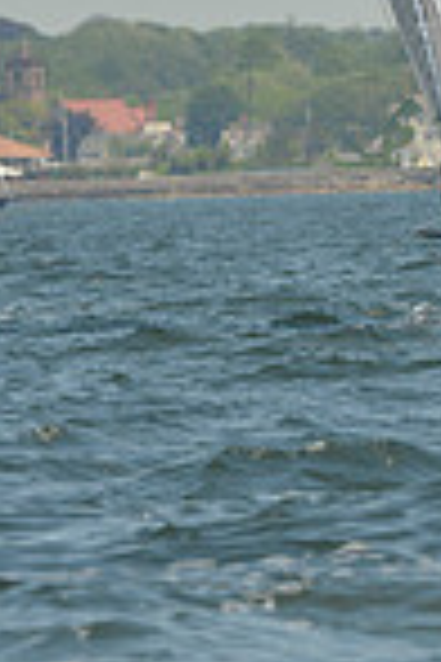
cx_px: 362
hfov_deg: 1.4
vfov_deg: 2.1
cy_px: -518
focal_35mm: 984
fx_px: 18080
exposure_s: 1/1250
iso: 280
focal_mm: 250
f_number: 7.1
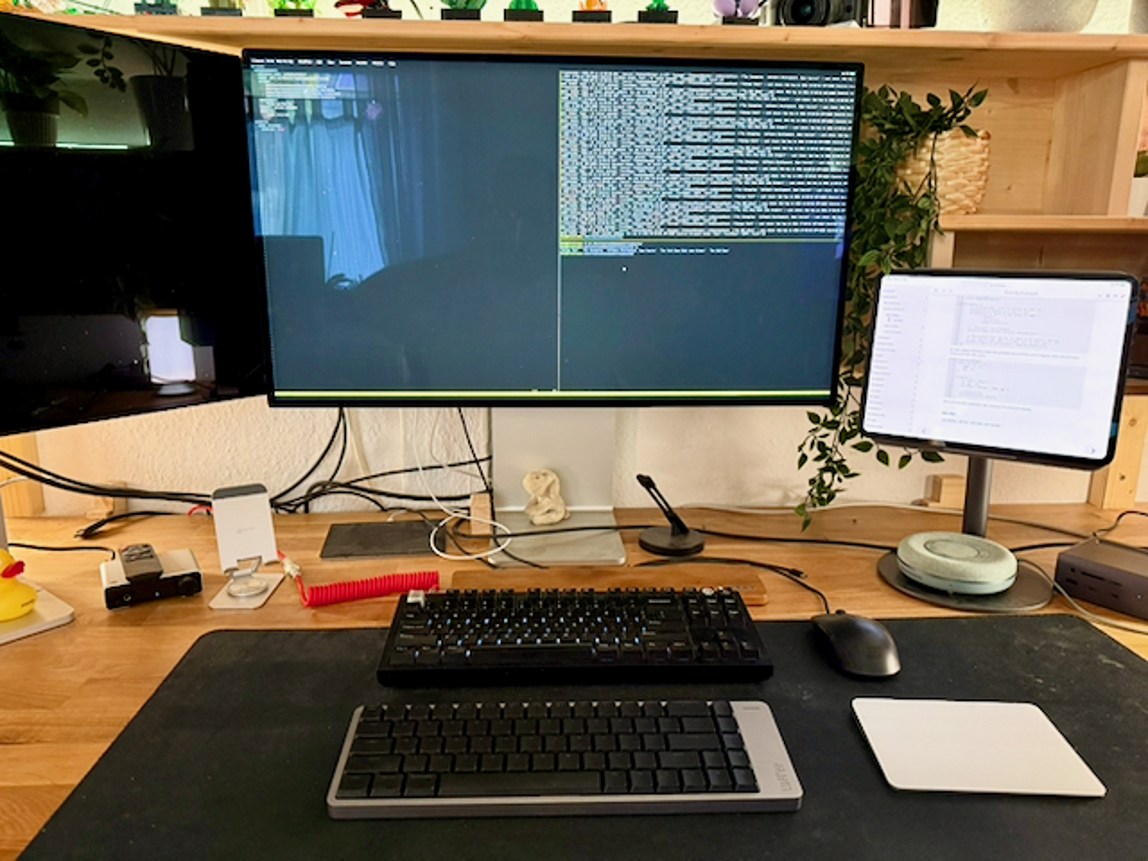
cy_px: 430
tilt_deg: -11.5
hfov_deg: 71.6
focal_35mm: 24
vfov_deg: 56.8
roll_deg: -0.2
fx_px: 796
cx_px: 574
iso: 800
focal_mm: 6.76
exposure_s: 1/51
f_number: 1.78
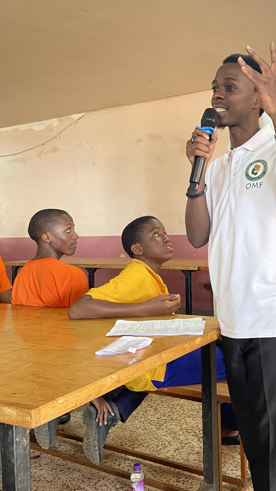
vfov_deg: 53.9
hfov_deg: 31.4
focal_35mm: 37
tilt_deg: +2.3
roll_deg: +1.0
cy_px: 222
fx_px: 481
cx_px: 210
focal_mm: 4.2
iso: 200
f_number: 1.6
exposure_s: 1/50
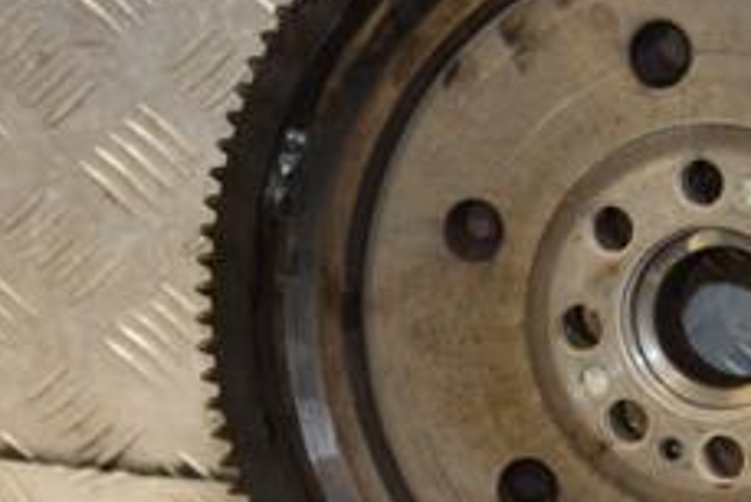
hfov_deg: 12.4
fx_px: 3444
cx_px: 659
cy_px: 318
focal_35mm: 165
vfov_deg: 8.3
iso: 800
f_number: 5.6
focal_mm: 42
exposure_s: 1/200
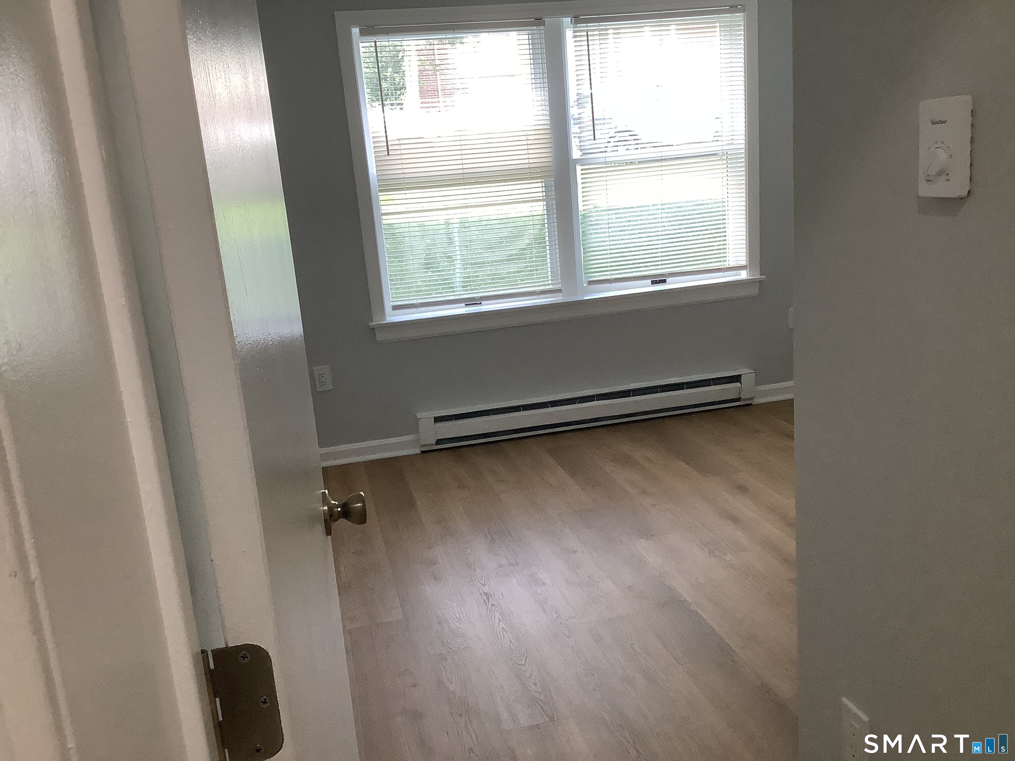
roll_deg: +4.1
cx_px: 508
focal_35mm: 31
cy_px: 380
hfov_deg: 58.4
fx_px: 909
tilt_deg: -14.5
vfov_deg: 45.4
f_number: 2.4
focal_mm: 3.3
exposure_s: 1/120
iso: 80
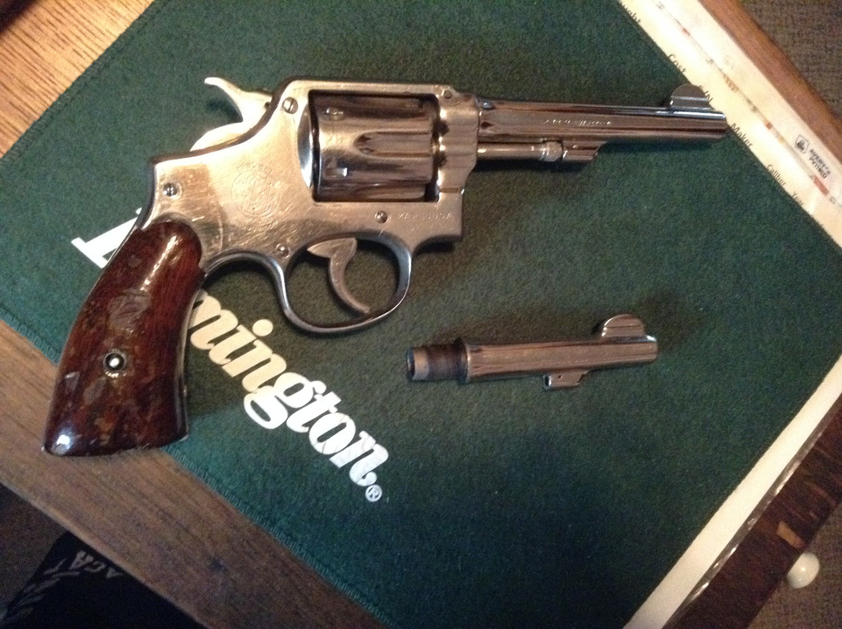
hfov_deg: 55.4
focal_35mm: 33
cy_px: 314
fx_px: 802
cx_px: 421
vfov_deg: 42.8
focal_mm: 3.3
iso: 640
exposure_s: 1/15
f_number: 2.4
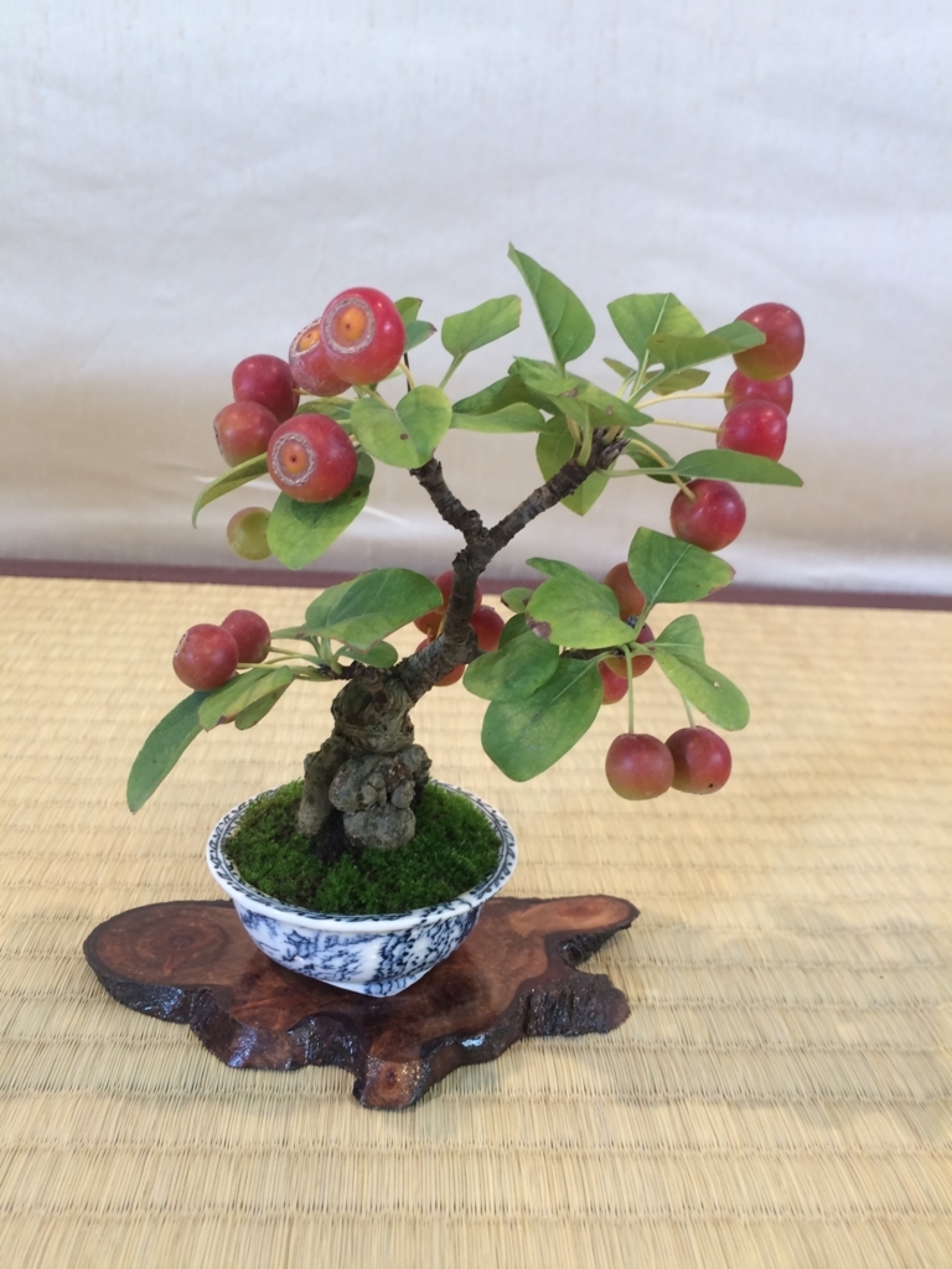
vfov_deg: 61.7
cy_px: 634
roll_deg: -2.9
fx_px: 1063
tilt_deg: -19.9
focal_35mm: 29
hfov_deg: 48.2
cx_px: 476
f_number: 2.2
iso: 40
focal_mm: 4.15
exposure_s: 1/30
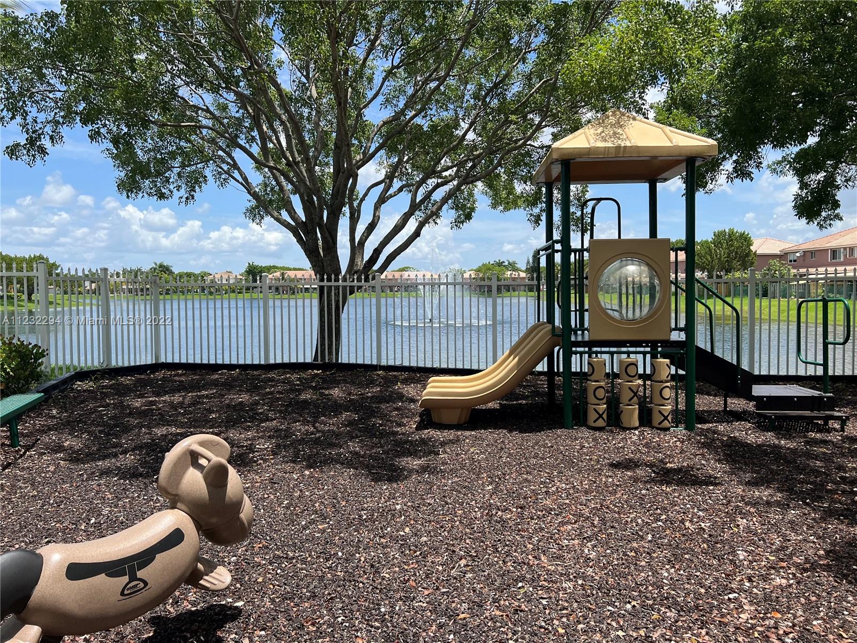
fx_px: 644
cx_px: 428
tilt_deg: -2.2
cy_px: 322
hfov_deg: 67.3
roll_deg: -0.1
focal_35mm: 26
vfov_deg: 53.1
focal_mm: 5.7
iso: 50
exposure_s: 1/3356
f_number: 1.5
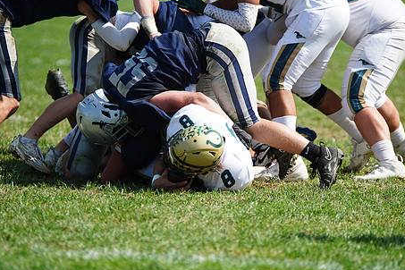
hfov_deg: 6.5
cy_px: 124
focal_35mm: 316
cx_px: 215
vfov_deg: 4.3
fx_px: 3555
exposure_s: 1/4000
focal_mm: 247
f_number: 2.8
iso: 400
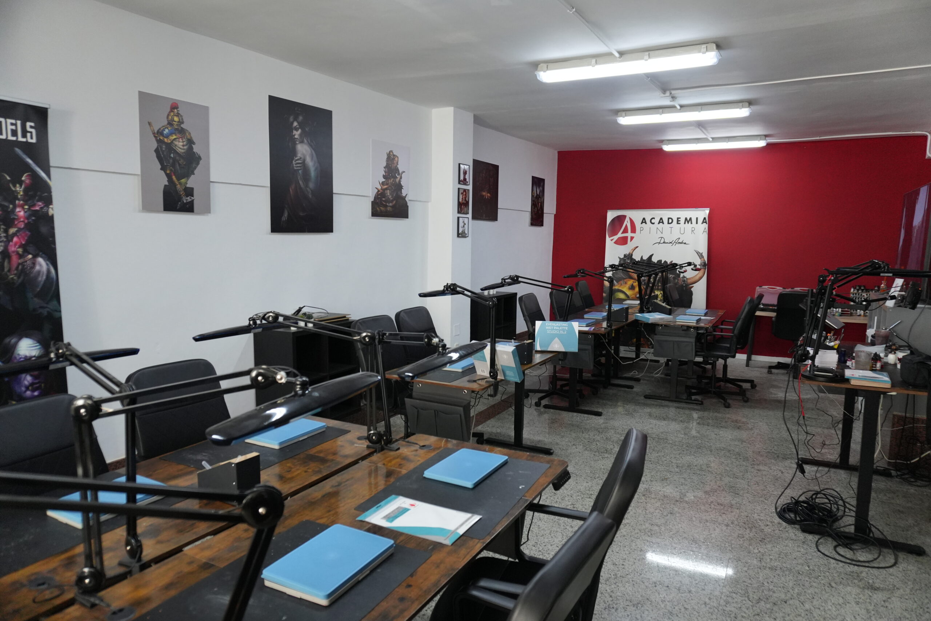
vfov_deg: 53.1
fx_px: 621
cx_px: 466
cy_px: 310
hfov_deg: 73.7
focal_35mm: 24
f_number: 4
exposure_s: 1/160
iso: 1600
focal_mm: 16
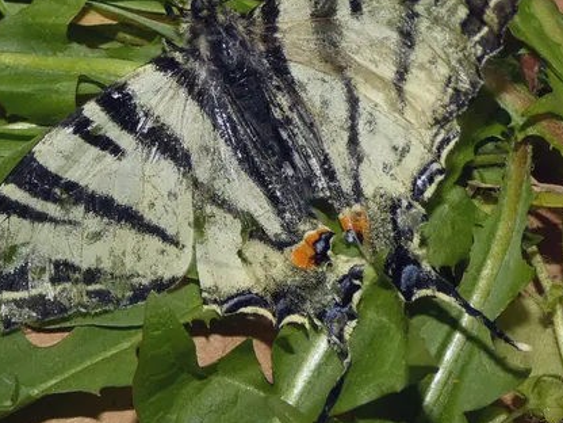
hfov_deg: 32.1
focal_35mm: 60
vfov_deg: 24.3
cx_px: 226
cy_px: 145
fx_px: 976
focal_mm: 7.1
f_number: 3.6
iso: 125
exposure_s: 1/50
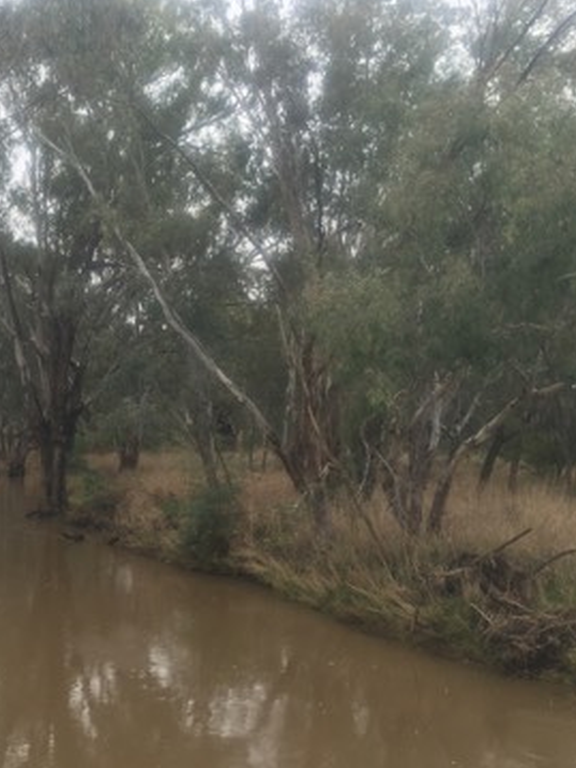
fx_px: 932
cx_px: 135
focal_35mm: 42
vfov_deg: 44.8
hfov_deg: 33.6
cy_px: 398
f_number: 2.2
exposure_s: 1/327
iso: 32
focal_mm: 4.15
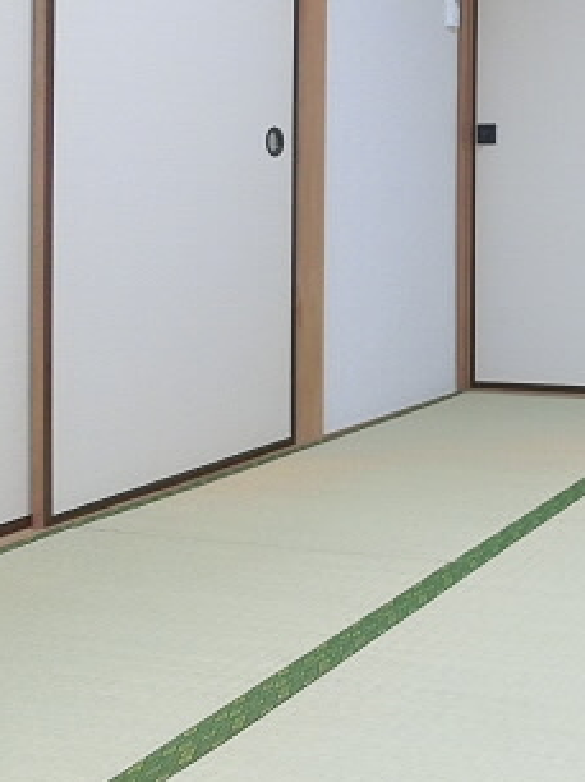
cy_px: 201
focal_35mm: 52
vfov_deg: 36.0
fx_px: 1173
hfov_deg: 24.9
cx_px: 723
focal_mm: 4.5
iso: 400
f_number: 3.5
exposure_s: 1/50
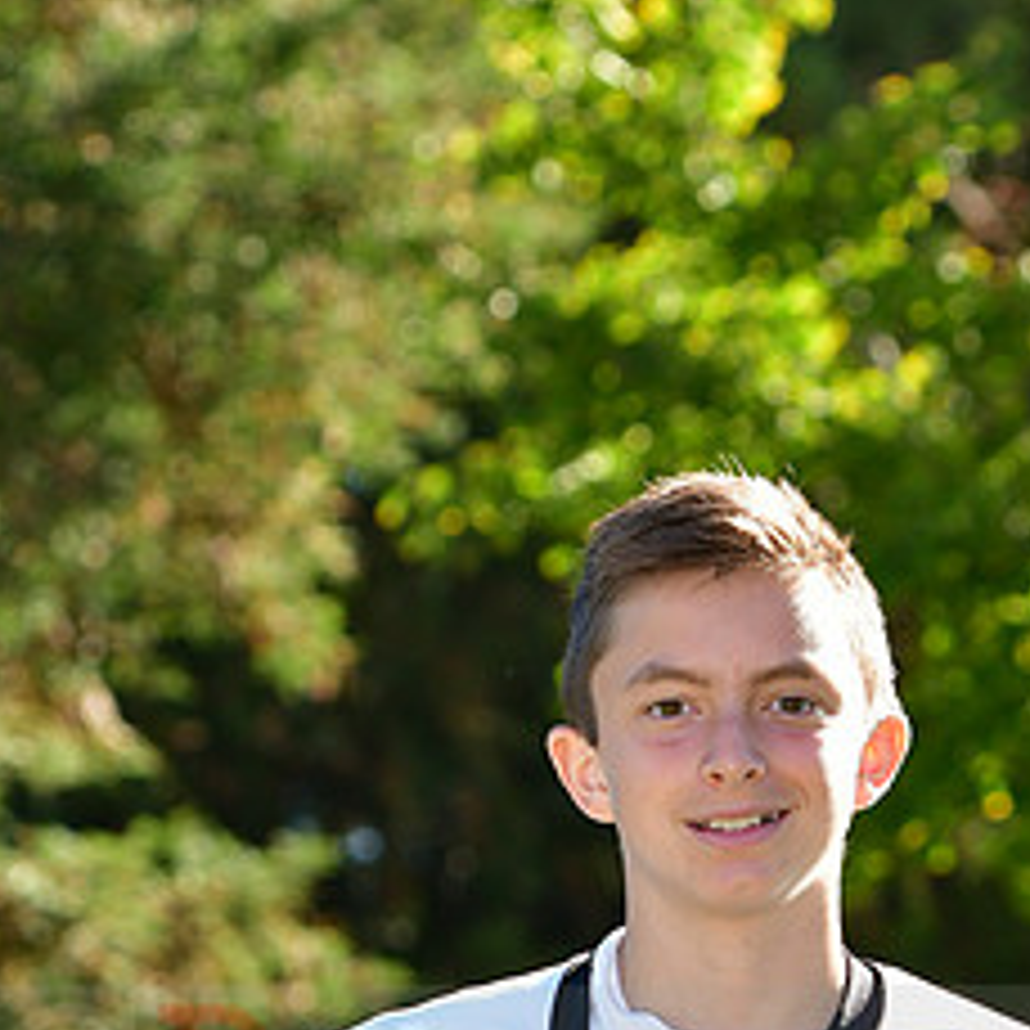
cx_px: 632
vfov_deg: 5.4
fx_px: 10873
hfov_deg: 5.4
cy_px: 1048
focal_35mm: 323
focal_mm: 100
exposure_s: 1/800
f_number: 4.5
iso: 400
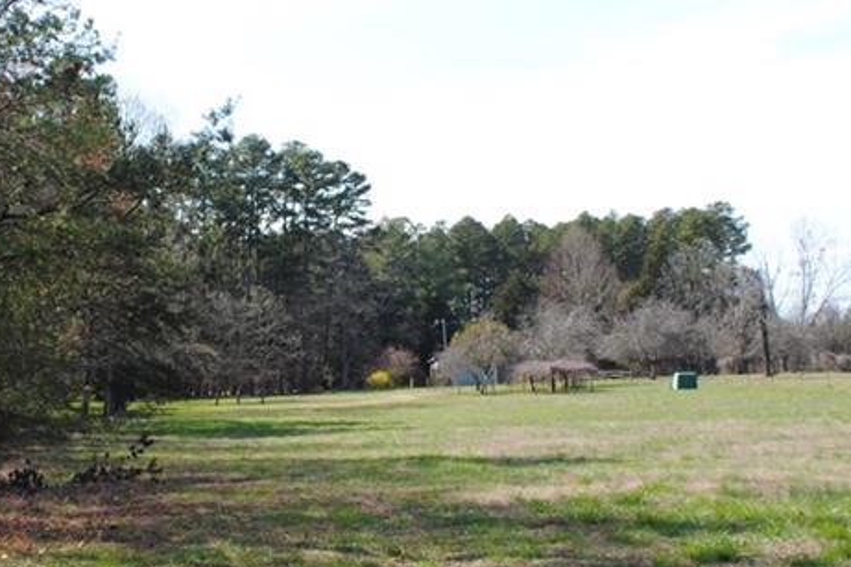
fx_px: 1418
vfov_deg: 22.6
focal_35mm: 60
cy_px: 307
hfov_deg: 33.2
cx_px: 303
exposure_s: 1/200
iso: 100
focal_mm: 18
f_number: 6.3
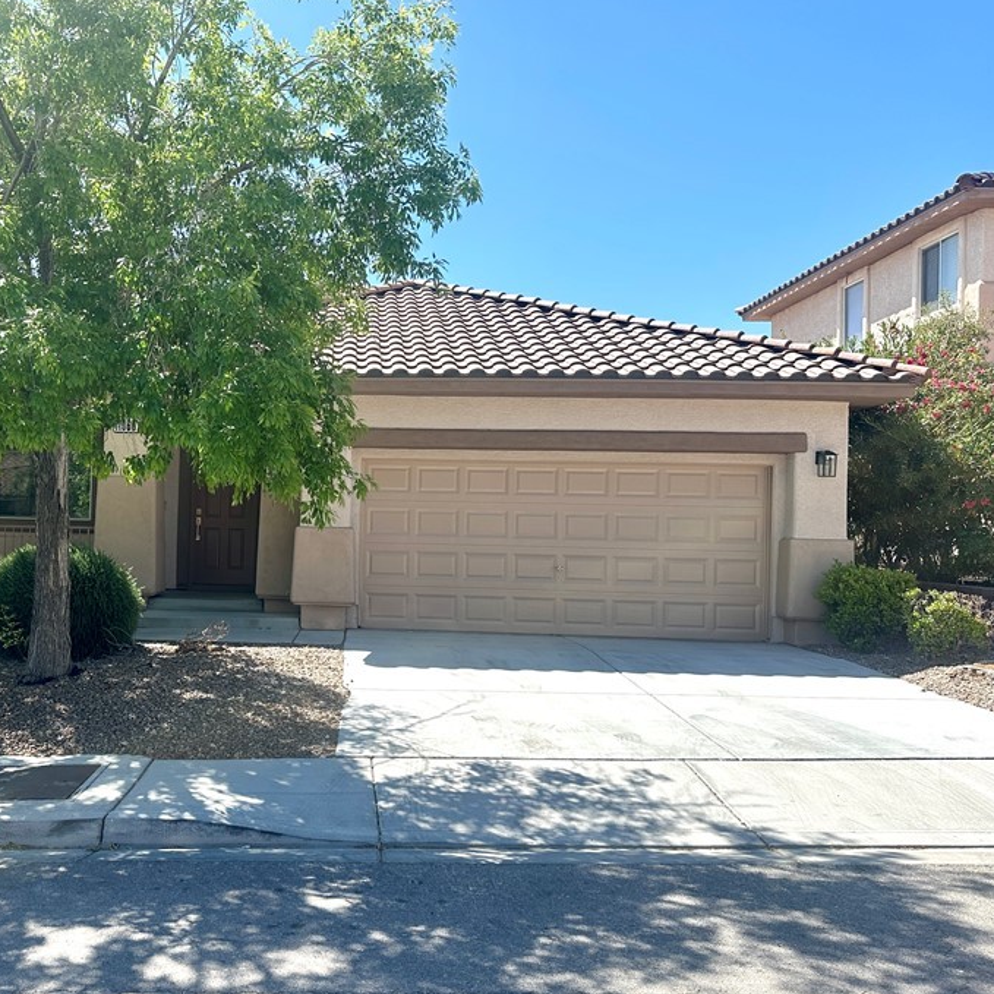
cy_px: 511
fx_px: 1040
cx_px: 296
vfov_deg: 51.1
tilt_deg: +1.3
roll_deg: -1.9
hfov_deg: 49.8
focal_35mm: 32
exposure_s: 1/2882
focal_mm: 6.86
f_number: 1.78
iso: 80
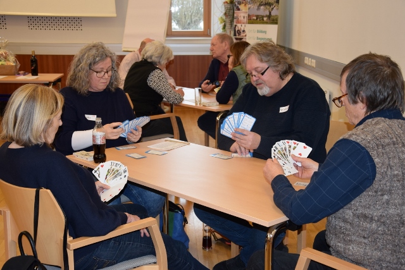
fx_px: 591
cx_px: 202
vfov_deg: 25.8
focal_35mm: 52
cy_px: 135
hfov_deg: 37.8
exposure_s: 1/100
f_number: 5.6
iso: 800
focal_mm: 35
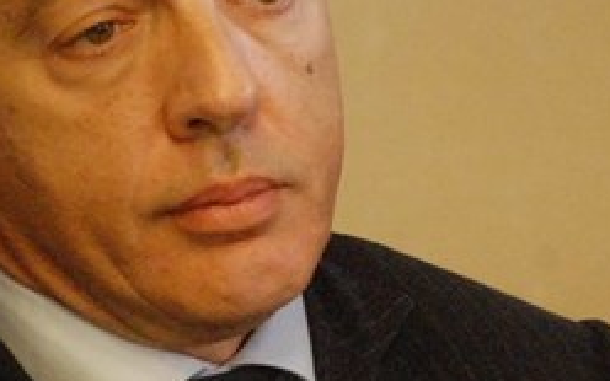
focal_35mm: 694
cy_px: 116
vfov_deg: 1.9
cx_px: 352
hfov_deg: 3.0
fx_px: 11537
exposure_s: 1/50
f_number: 5.6
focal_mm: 180
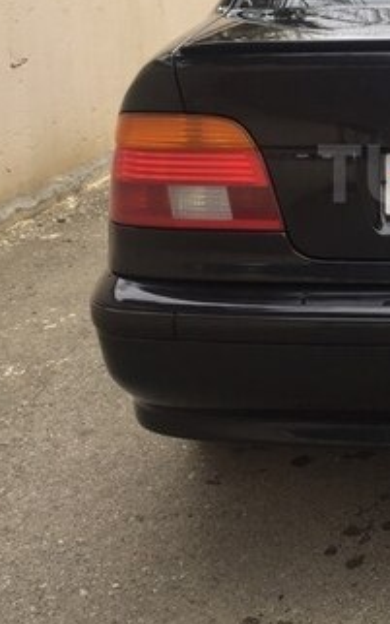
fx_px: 1072
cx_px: 516
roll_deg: +1.4
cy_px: 173
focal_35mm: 63
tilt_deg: -12.9
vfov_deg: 32.0
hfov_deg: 19.0
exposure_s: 1/278
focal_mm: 4.15
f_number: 2.2
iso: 32
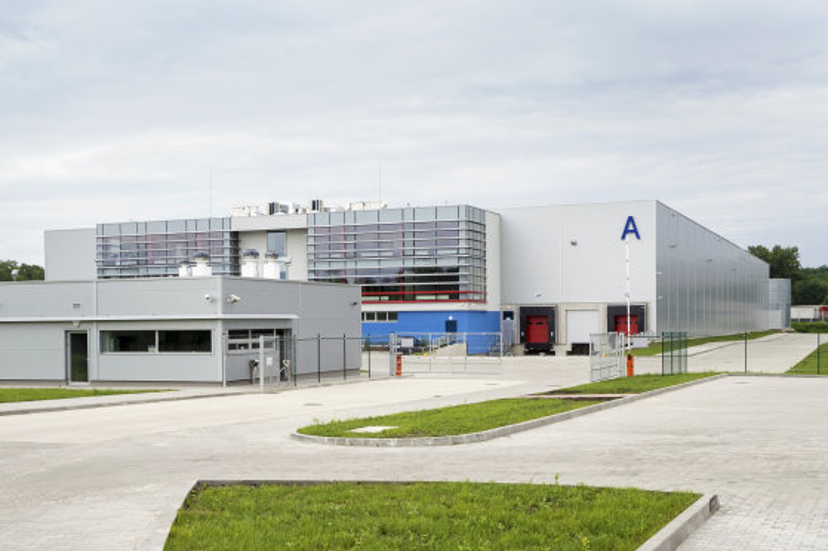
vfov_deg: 29.2
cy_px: 288
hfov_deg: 42.8
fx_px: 1057
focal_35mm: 46
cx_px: 393
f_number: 10
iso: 200
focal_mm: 28
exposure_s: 1/125
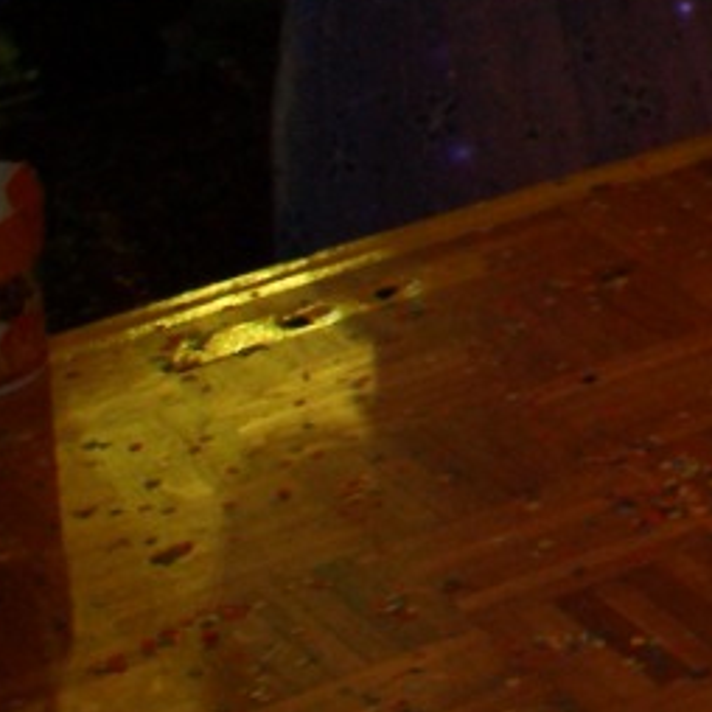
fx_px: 4305
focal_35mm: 185
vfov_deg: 8.7
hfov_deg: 7.3
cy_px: -914
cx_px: 2691
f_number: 5.6
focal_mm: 18
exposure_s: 1/60
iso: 400
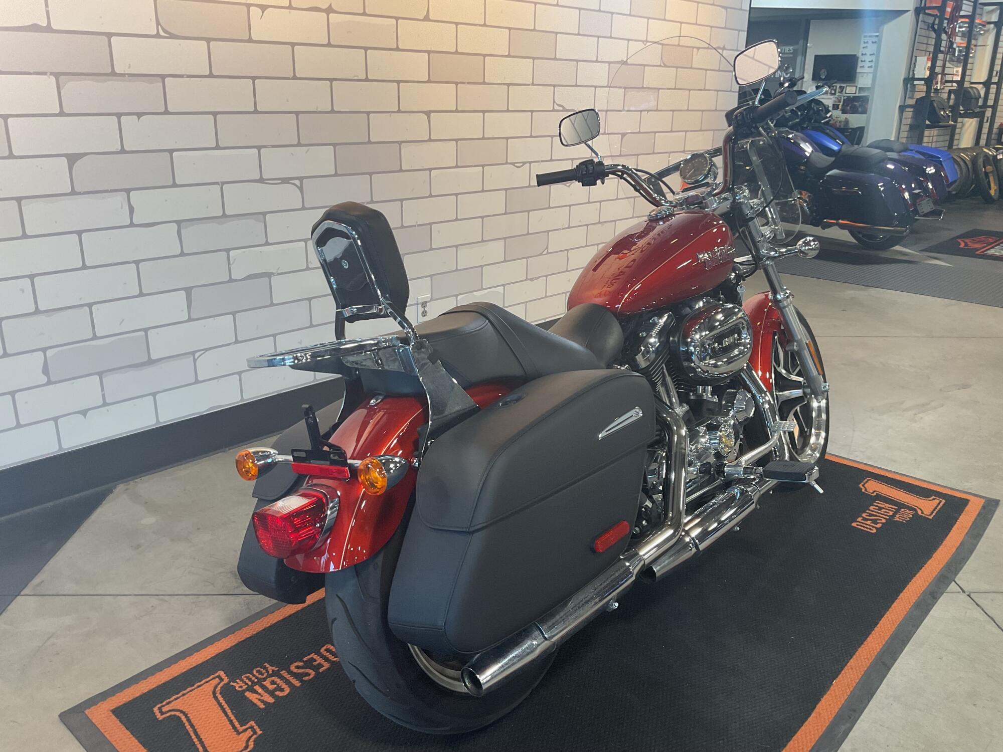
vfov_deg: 48.2
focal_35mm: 29
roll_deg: +0.3
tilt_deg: -19.7
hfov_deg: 61.7
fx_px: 840
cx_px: 502
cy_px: 376
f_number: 1.8
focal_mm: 3
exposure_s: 1/50
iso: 50
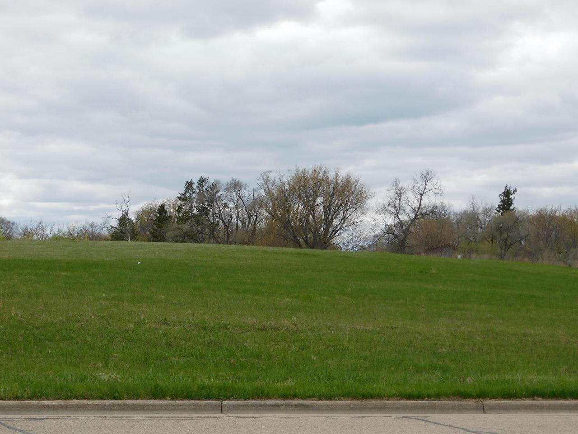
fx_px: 1186
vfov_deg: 20.7
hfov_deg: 27.4
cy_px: 217
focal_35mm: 71
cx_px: 289
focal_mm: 12.6
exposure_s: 1/640
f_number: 4.3
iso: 125
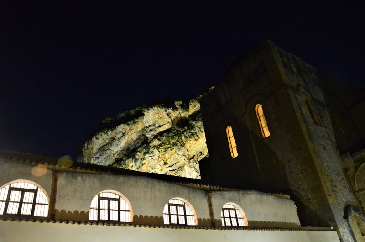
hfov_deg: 67.5
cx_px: 182
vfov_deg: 47.7
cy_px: 121
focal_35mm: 27
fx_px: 273
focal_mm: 18
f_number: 5.6
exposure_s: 1/6
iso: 6400
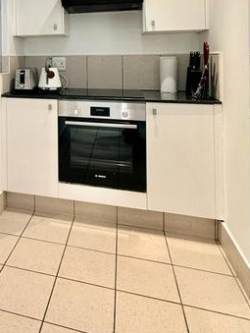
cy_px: 57
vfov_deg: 51.1
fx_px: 317
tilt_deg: +0.3
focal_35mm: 33
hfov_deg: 39.3
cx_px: 16
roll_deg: +0.6
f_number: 2.2
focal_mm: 2.22
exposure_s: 1/50
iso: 320
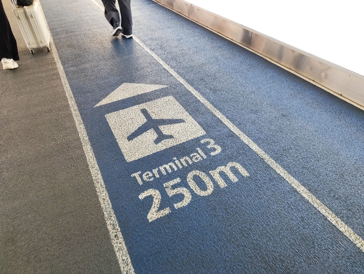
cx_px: 182
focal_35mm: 24
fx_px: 253
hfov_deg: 71.5
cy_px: 137
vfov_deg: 56.9
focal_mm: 5.56
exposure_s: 1/50
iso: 128
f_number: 1.88
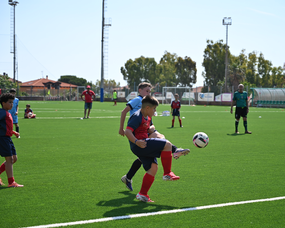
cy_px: 114
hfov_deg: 24.1
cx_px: 160
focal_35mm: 79
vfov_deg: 19.4
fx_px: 666
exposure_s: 1/1000
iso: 100
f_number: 4
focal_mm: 70
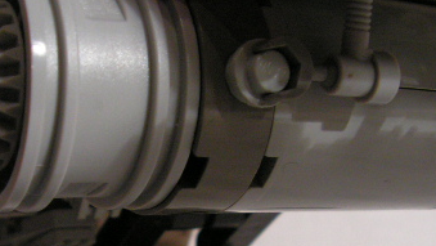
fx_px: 856
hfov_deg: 28.5
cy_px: 242
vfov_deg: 16.0
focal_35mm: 74
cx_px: 183
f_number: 3.2
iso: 200
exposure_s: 1/15
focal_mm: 6
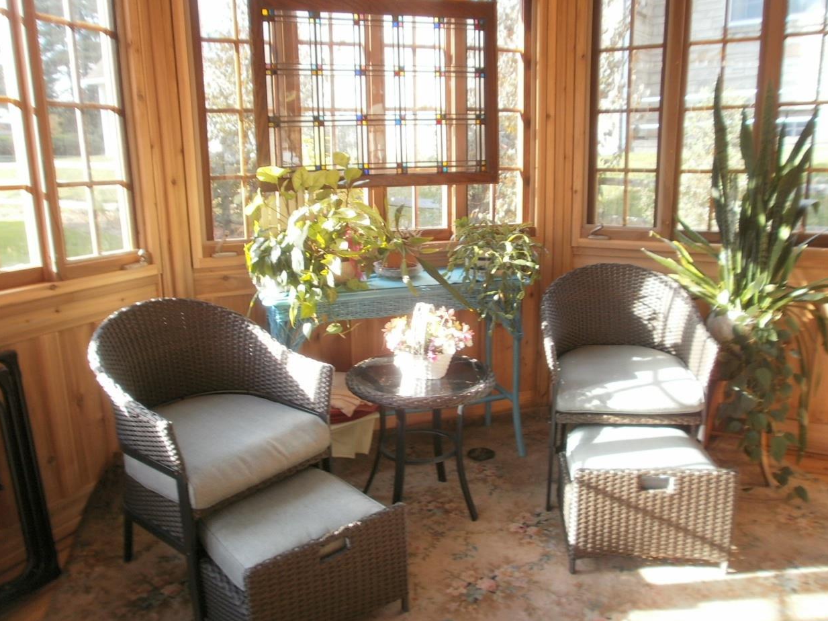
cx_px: 427
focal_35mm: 27
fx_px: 646
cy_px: 300
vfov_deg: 51.3
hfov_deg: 65.3
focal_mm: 4.65
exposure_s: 1/40
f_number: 2.6
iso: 100
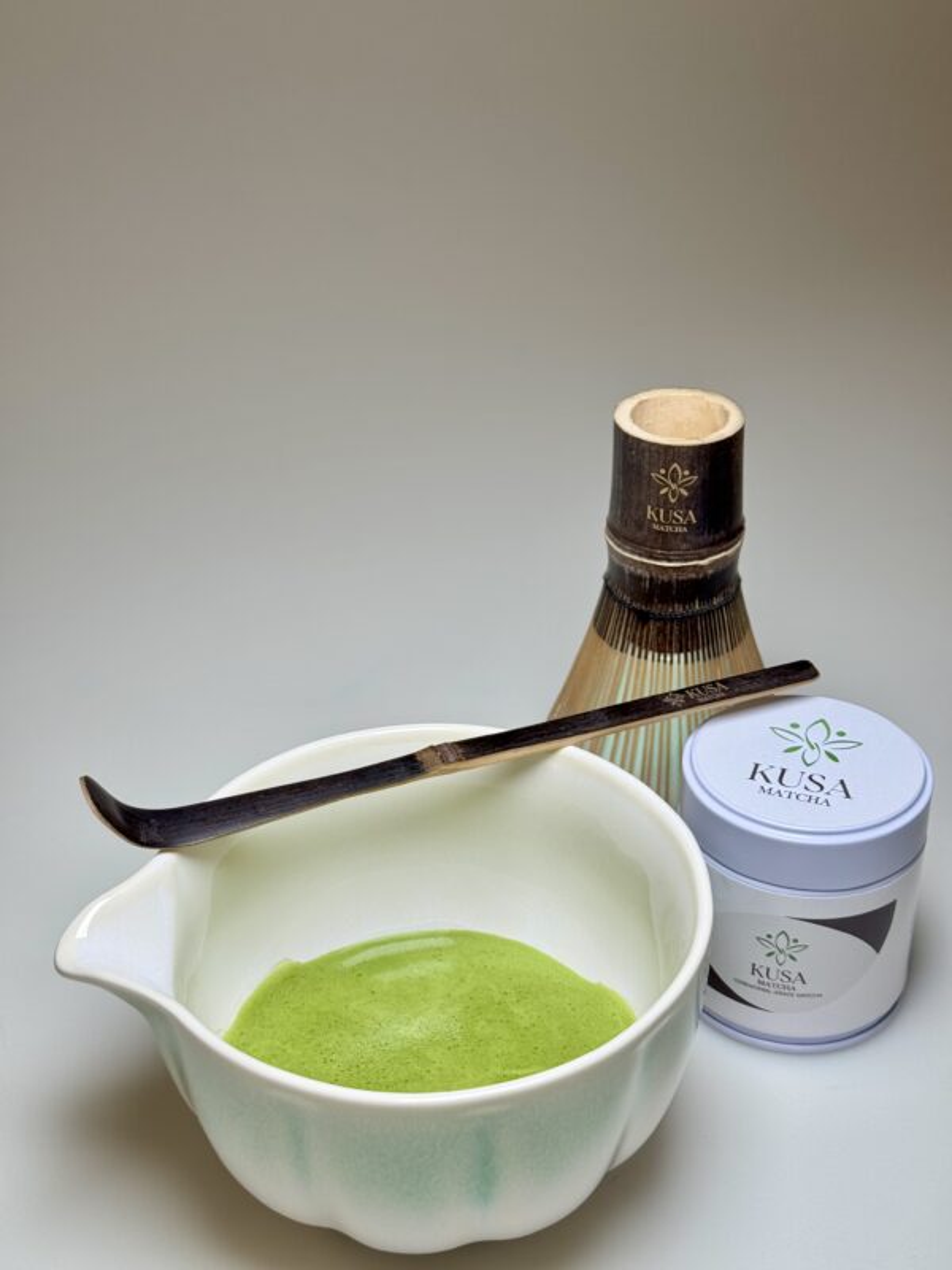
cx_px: 476
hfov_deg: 30.3
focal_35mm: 48
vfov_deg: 39.7
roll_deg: +0.6
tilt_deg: -31.4
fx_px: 1760
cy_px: 635
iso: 64
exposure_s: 1/693
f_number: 1.78
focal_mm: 6.76
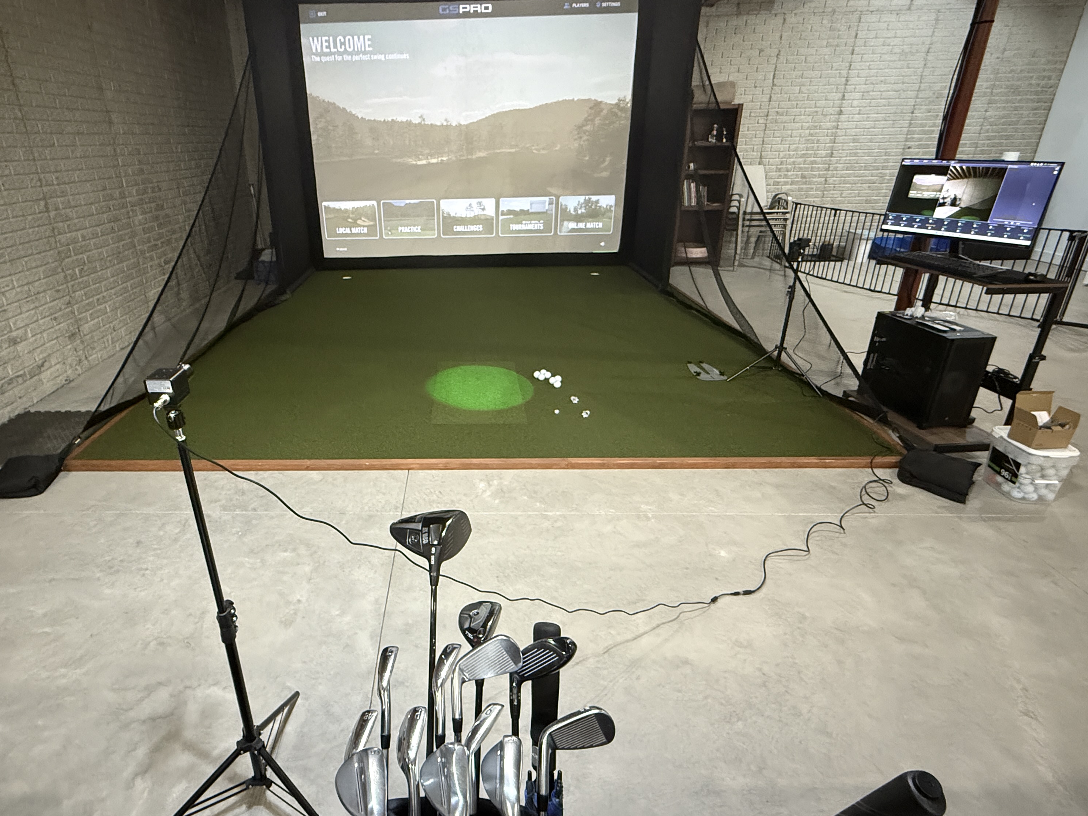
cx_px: 450
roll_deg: +1.0
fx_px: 597
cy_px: 370
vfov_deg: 68.5
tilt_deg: -21.0
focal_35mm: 19
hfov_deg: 83.9
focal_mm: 2.22
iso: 640
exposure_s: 1/60
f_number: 2.2
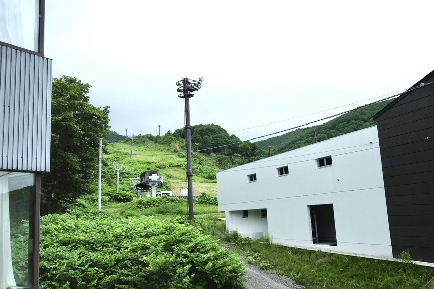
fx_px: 398
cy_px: 144
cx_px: 217
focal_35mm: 33
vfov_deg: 40.0
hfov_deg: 57.2
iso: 400
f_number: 5.6
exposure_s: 1/320
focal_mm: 22.3
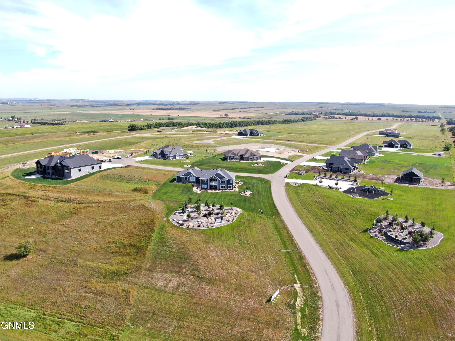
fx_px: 315
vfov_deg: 56.8
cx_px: 228
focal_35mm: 24
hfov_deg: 71.6
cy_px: 170
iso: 110
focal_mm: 4.39
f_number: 2.8
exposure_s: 1/800
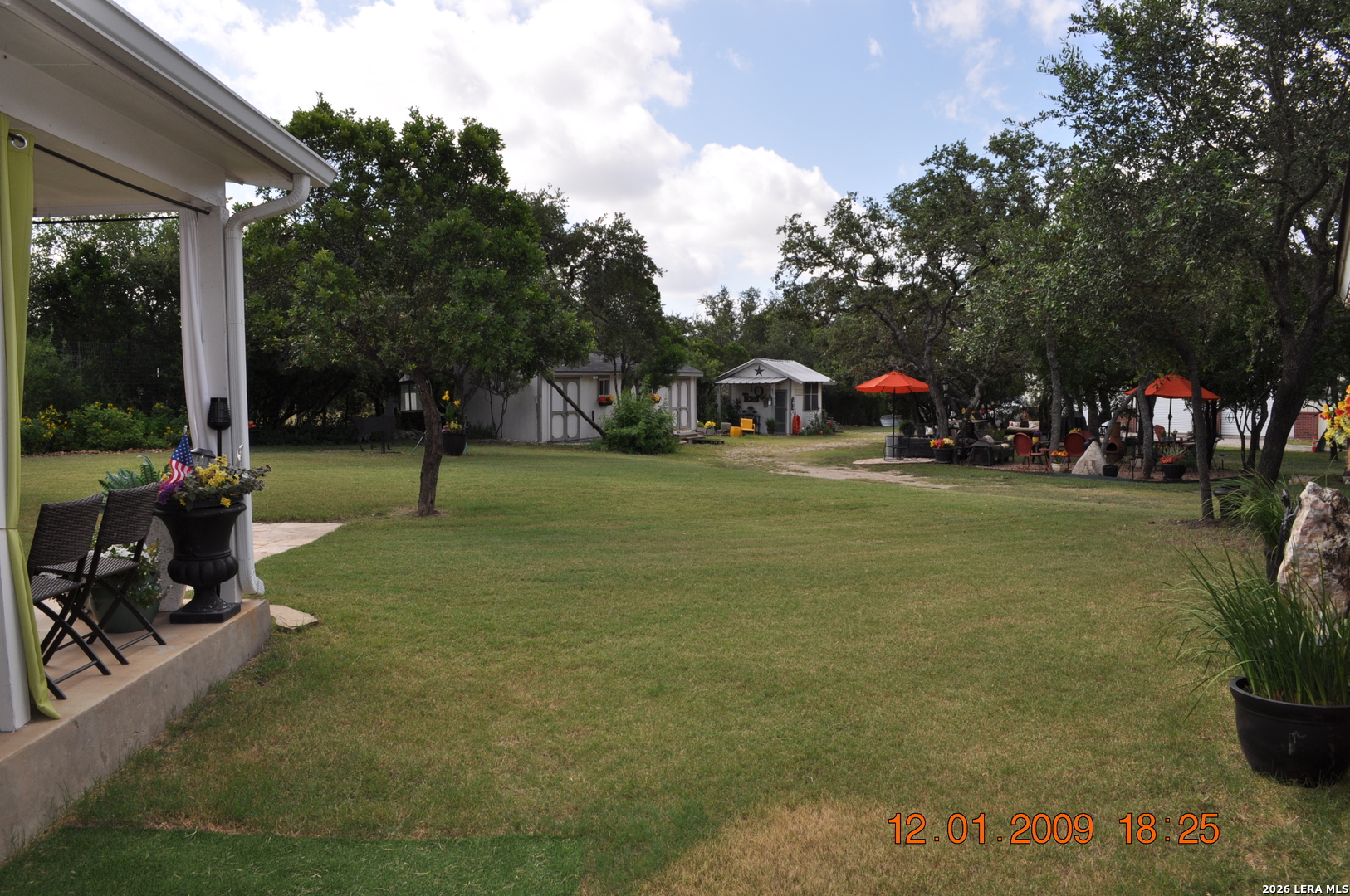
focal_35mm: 27
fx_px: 1011
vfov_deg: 47.8
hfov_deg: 67.4
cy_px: 448
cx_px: 675
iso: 200
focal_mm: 18
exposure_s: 1/200
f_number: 10
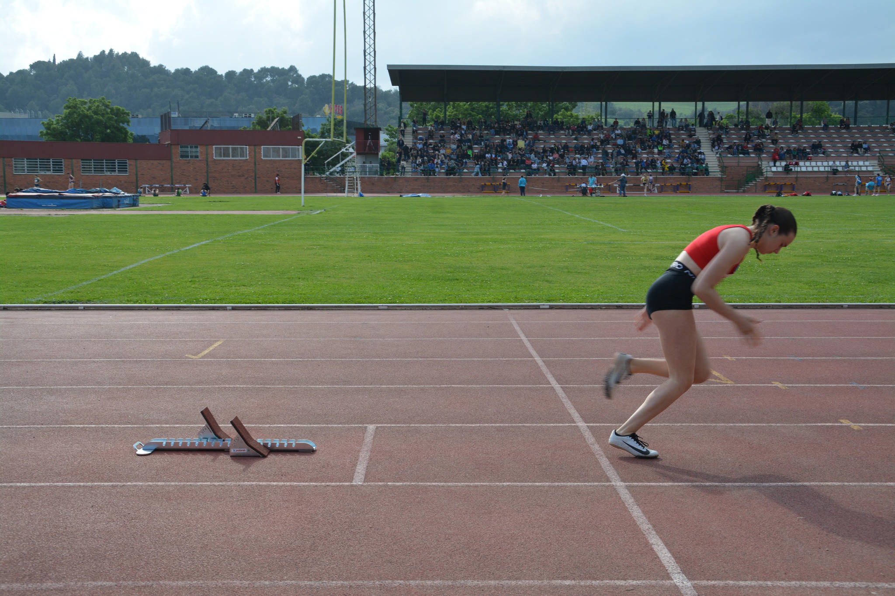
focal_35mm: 42
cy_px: 298
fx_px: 1044
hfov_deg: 46.4
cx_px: 448
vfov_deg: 31.9
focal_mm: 28
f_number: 8
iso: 160
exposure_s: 1/250
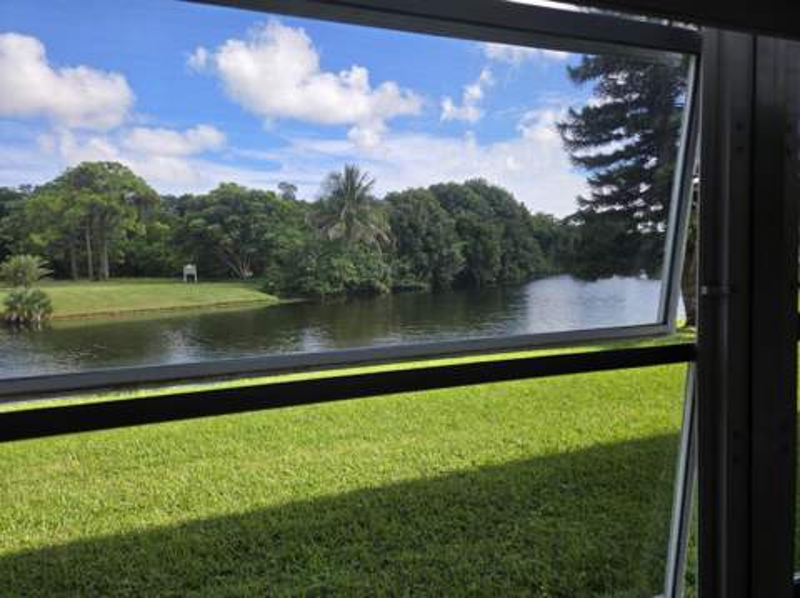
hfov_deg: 74.0
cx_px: 400
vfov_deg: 58.8
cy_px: 299
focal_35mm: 23
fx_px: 531
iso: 80
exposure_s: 1/1262
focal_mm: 5.4
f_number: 1.8
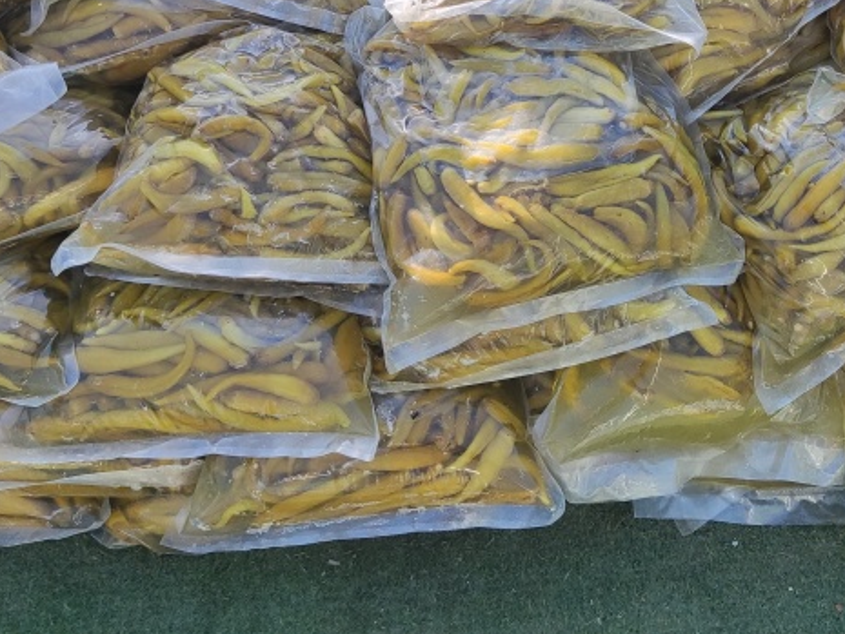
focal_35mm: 43
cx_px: 571
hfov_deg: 43.2
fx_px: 1050
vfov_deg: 32.4
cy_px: 102
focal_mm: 4.71
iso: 50
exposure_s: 1/682
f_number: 1.79
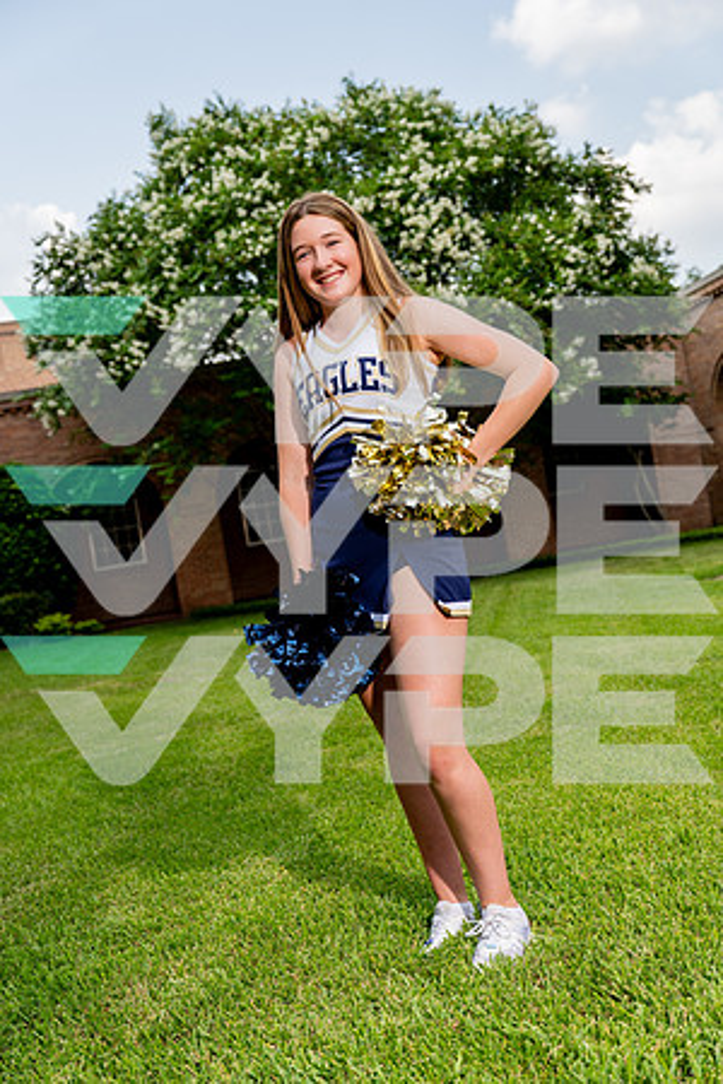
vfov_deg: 46.4
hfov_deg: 31.9
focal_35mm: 42
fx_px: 1265
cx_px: 362
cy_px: 542
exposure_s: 1/500
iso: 100
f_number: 4
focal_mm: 42
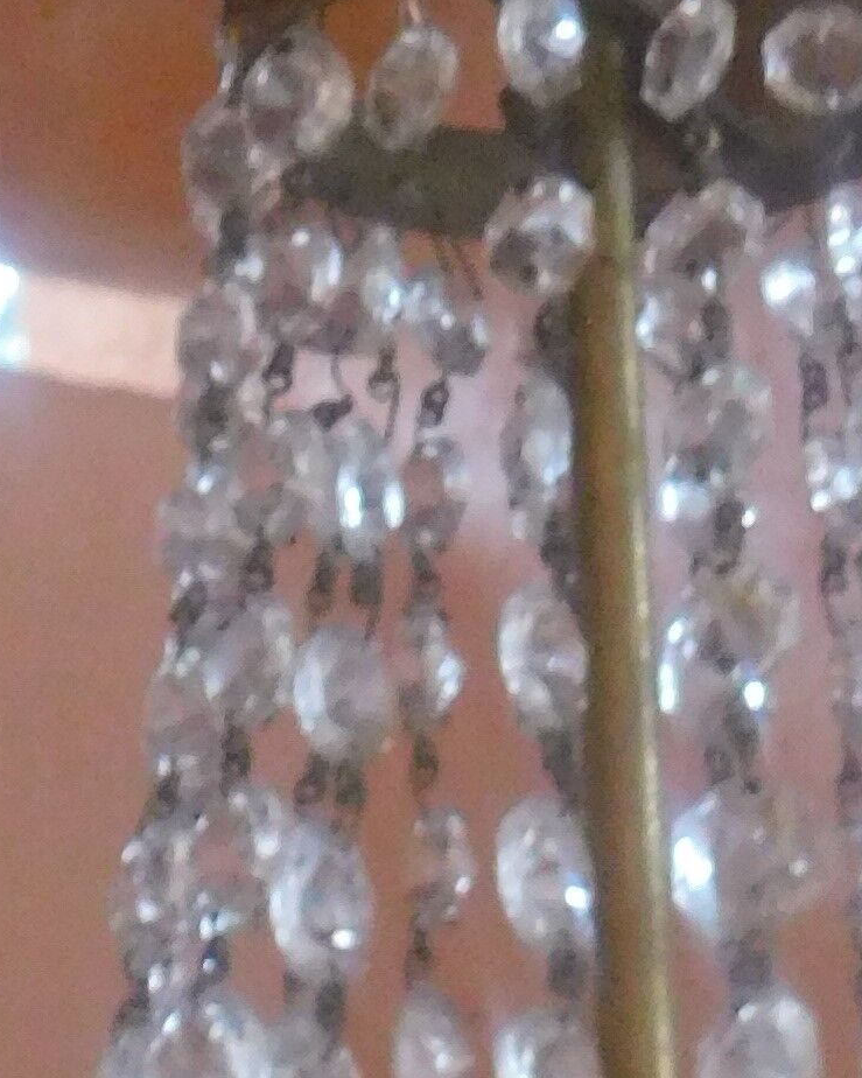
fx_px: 6985
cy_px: 2162
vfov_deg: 8.4
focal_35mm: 219
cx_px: 787
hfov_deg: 7.0
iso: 800
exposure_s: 1/3
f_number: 3.7
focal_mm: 8
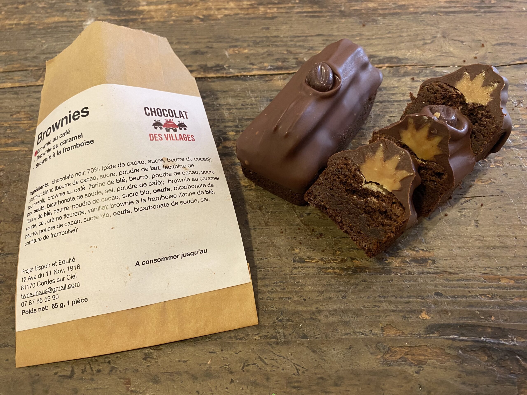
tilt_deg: -57.9
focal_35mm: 26
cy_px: 198
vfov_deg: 53.1
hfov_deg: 67.3
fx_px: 396
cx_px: 264
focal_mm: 4.25
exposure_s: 1/50
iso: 200
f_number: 1.8
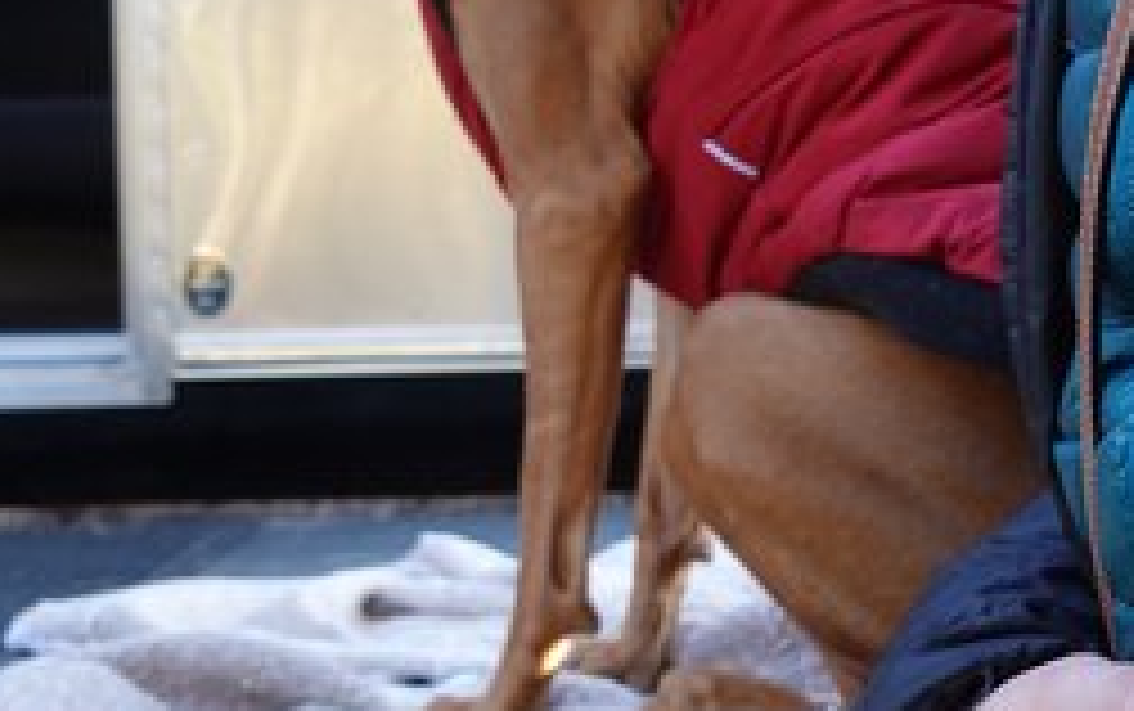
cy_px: 270
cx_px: 837
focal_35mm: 62
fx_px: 1918
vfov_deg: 21.0
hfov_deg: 32.4
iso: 100
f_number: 2.8
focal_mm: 9
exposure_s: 1/30
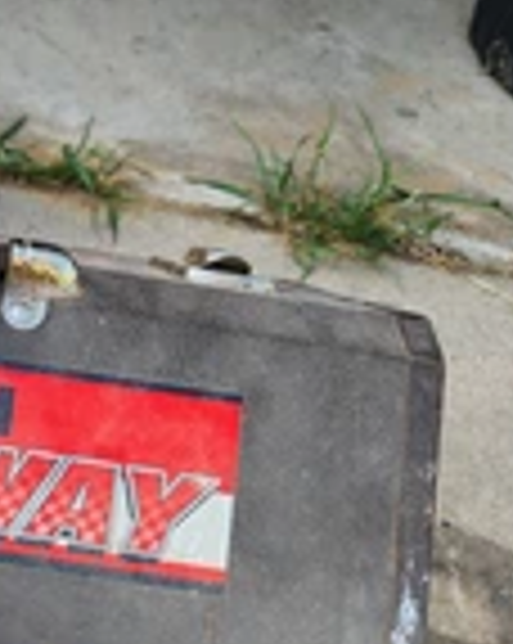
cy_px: 599
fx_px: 1198
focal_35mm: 63
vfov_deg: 28.7
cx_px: -248
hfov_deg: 20.7
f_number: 1.8
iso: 20
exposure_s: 1/180
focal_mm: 5.4
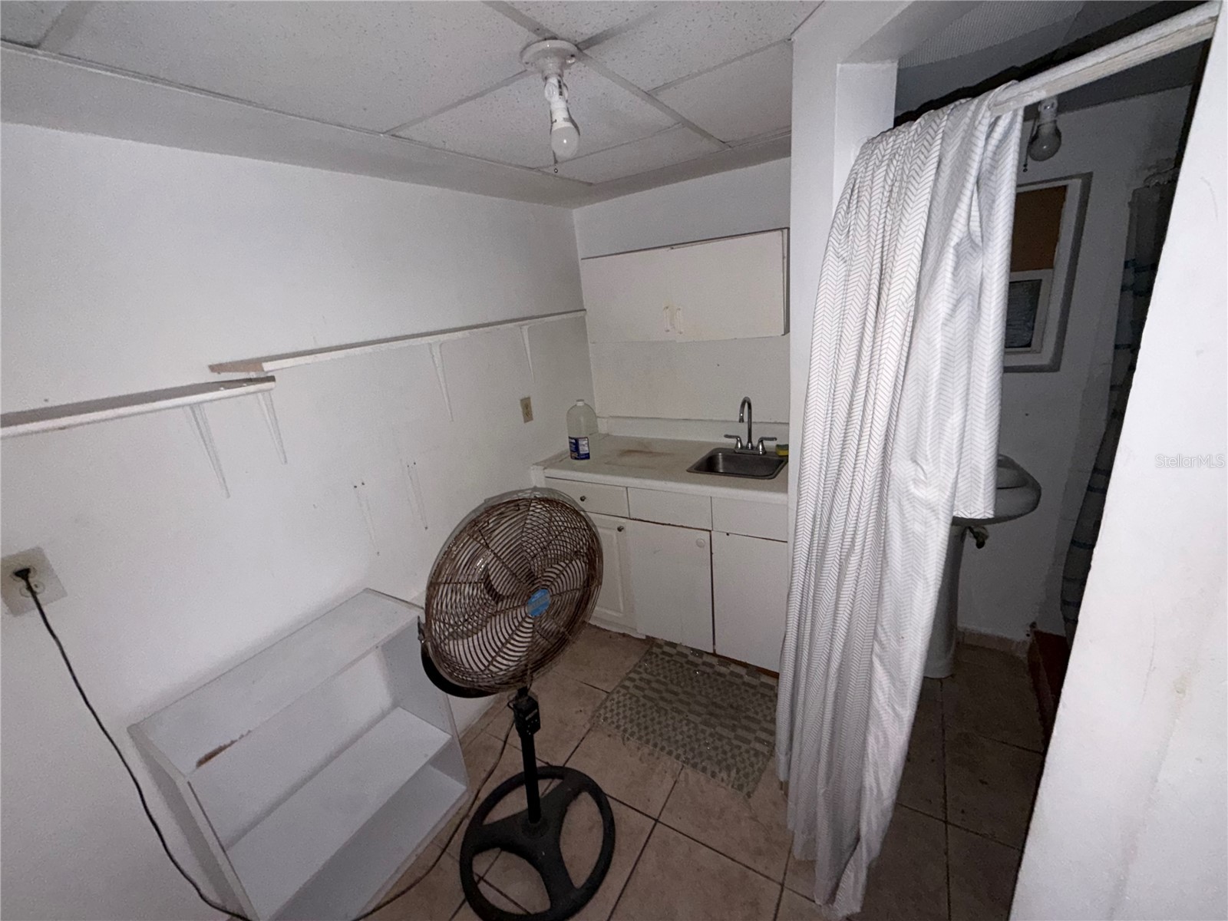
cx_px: 614
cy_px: 460
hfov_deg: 102.1
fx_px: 497
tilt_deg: -18.9
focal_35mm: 14
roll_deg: +7.0
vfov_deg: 85.7
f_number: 2.2
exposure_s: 1/30
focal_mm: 2.22
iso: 125
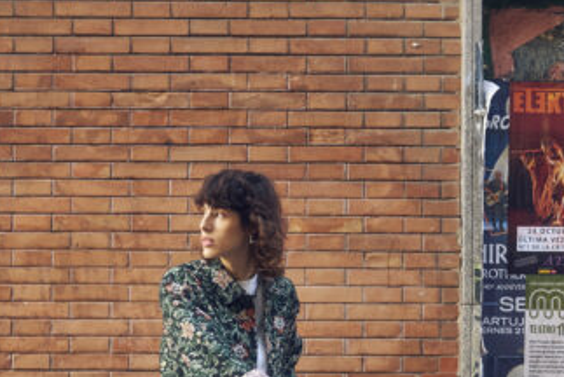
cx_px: 190
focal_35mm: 95
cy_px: 367
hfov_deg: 21.4
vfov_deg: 14.2
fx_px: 1490
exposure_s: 1/125
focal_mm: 30
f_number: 5.6
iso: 800
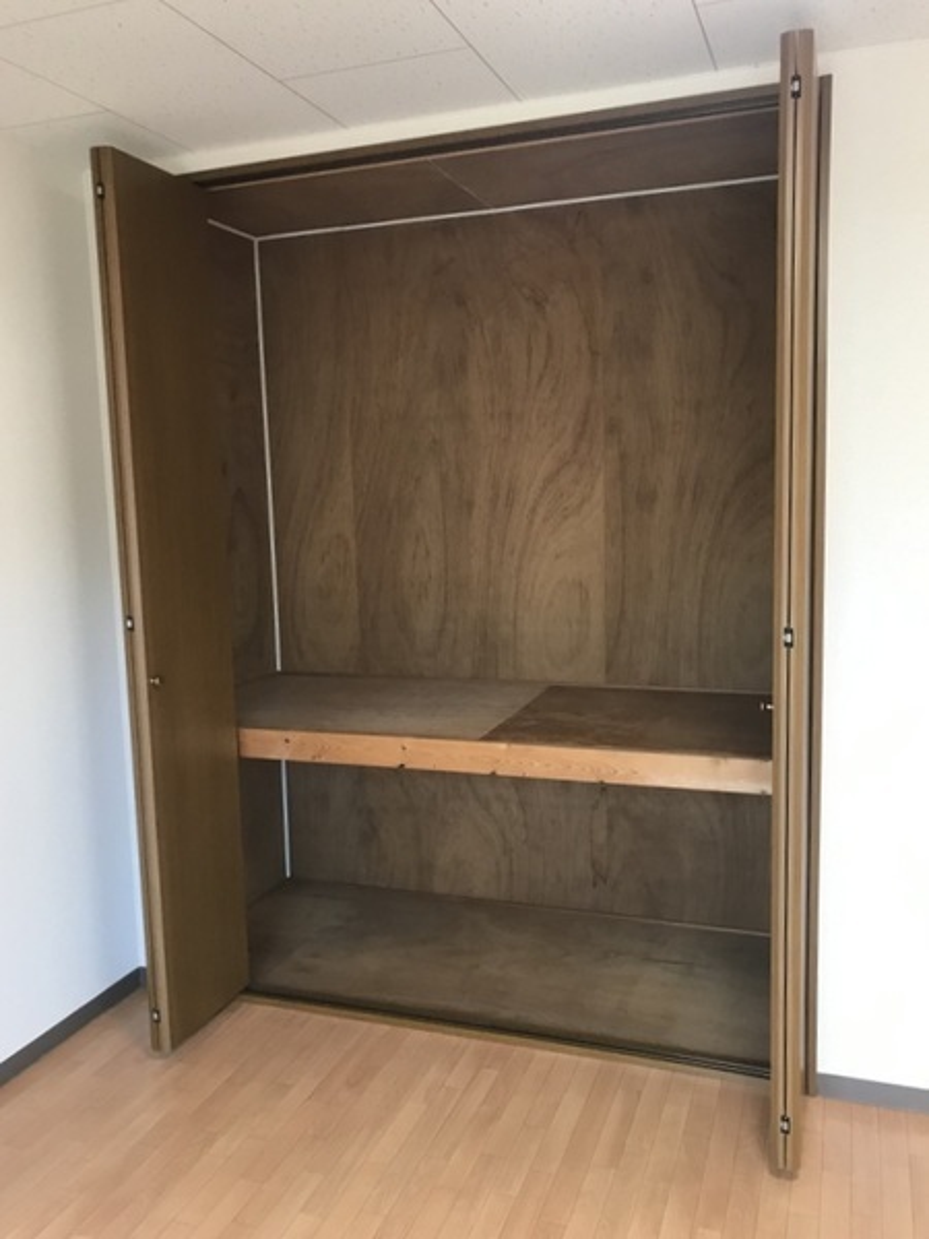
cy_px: 620
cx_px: 464
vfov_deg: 63.4
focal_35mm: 28
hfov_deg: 49.7
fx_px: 1002
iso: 40
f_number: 1.8
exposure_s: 1/30
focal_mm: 3.99
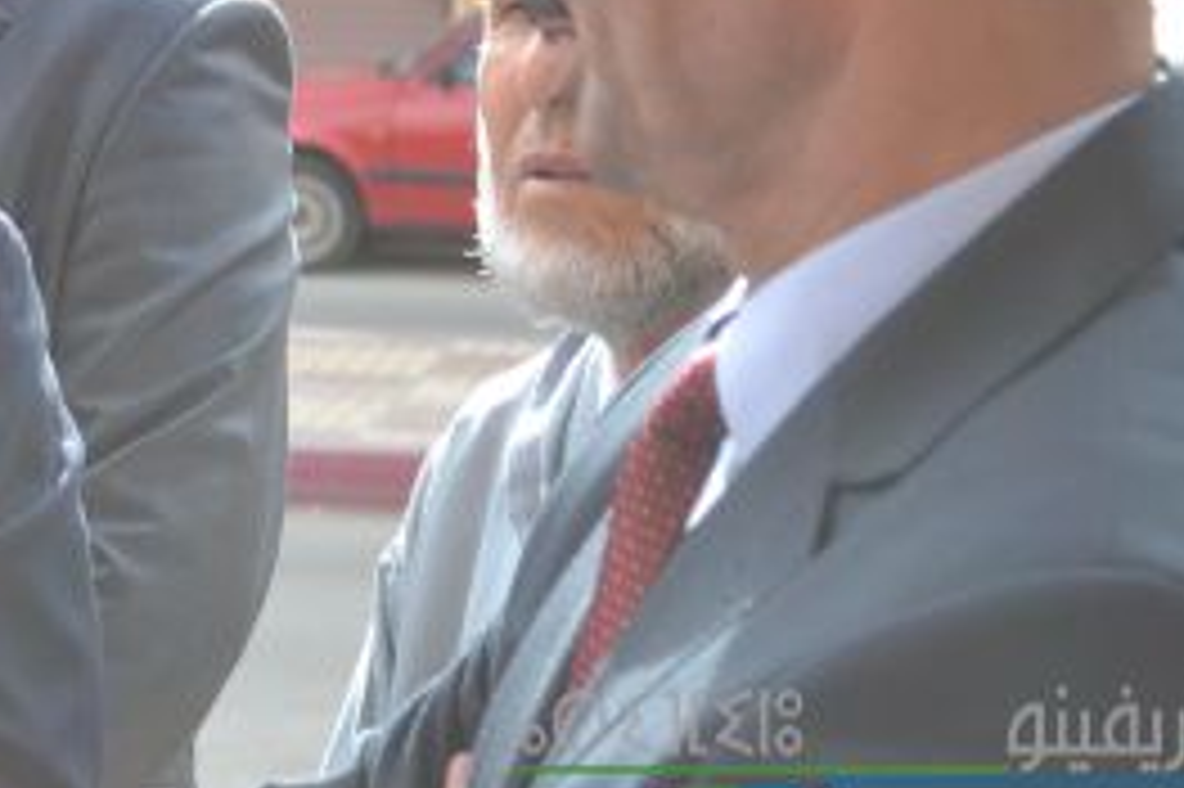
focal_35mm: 146
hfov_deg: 13.9
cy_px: 176
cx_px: -5
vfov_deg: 9.4
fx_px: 4799
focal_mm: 40
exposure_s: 1/125
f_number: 5.6
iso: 100
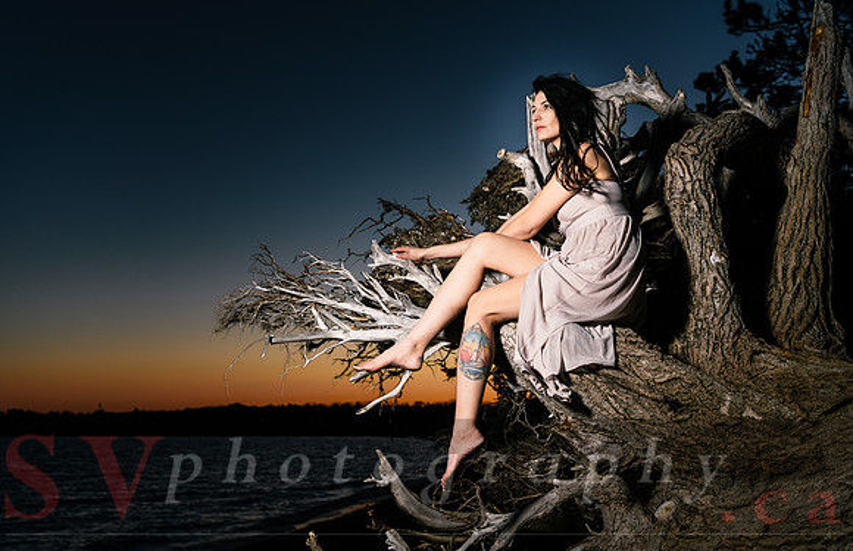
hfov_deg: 47.6
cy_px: 275
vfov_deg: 31.9
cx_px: 426
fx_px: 966
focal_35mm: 41
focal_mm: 40
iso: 100
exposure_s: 1/125
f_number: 4
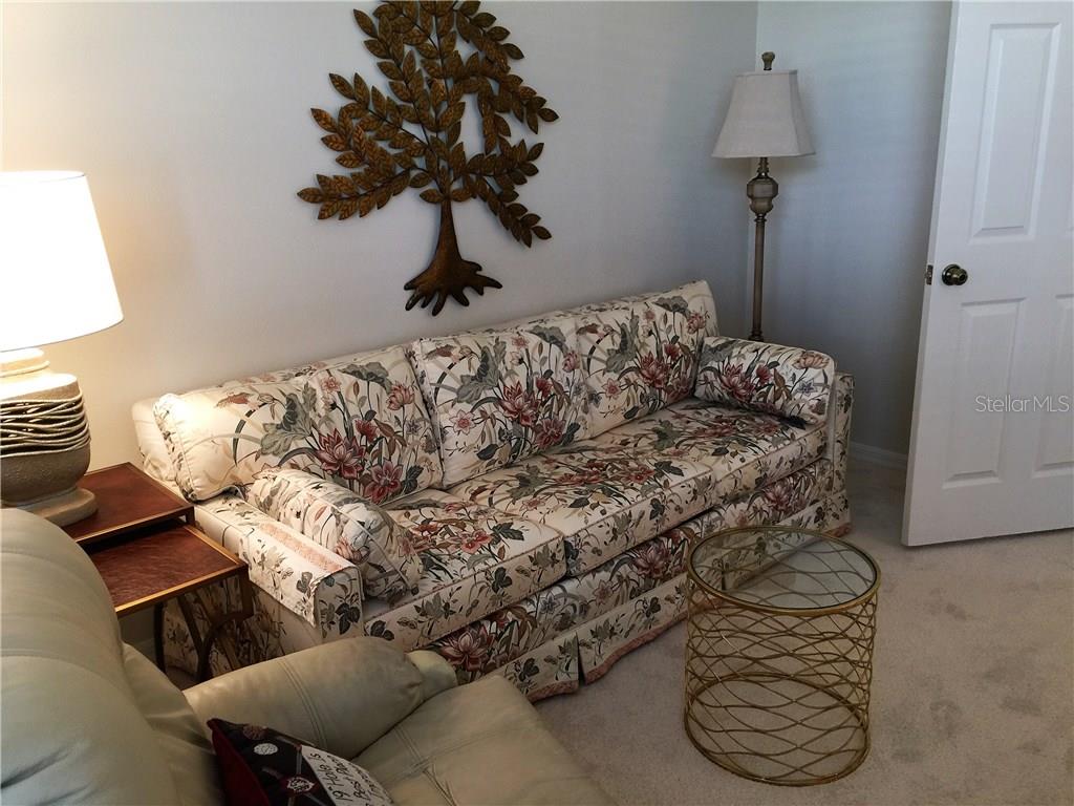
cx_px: 537
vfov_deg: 48.2
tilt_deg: -17.1
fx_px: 900
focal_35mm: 29
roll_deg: +0.3
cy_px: 403
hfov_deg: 61.7
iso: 50
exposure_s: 1/15
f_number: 2.2
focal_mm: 4.15
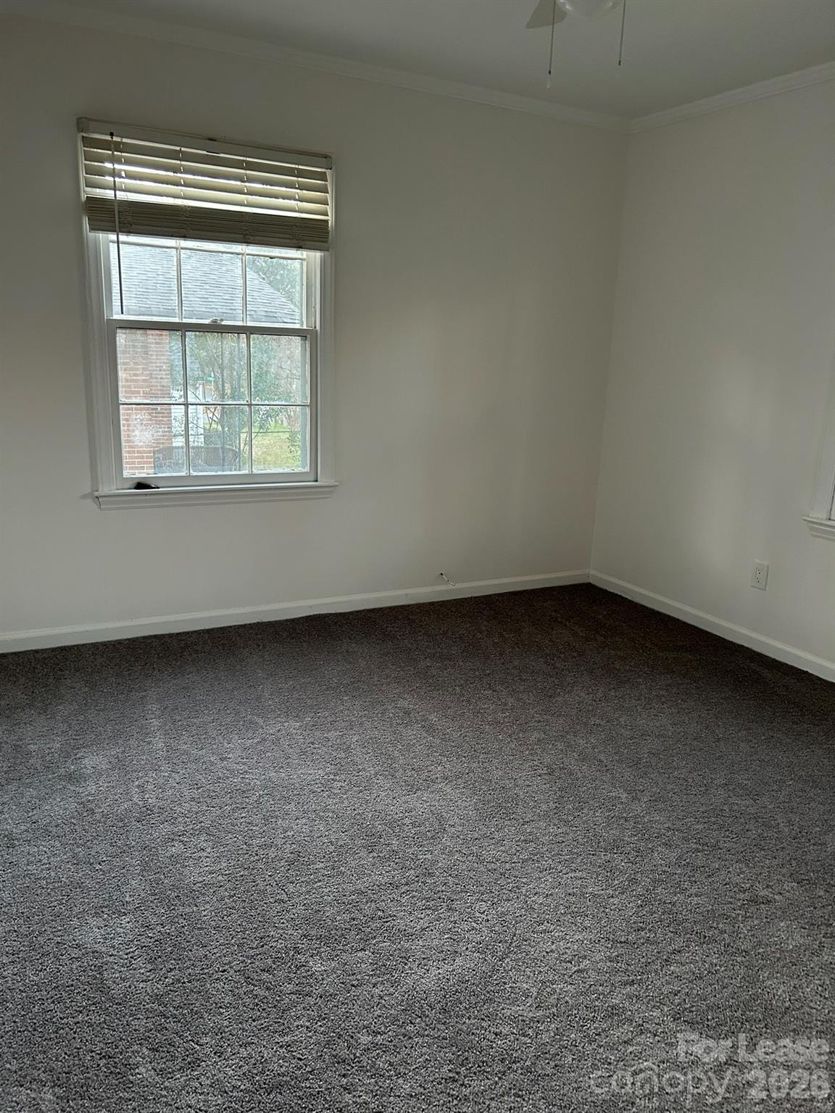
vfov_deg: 67.3
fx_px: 836
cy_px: 556
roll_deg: -3.0
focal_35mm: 26
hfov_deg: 53.1
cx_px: 418
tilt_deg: -14.0
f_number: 1.5
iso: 320
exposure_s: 1/60
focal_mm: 5.7
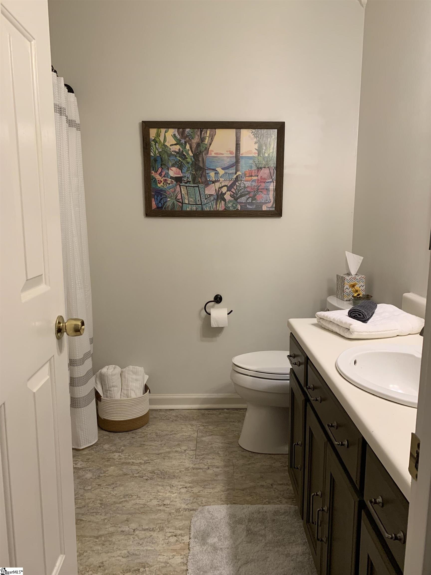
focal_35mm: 26
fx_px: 432
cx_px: 216
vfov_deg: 67.3
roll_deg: +0.4
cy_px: 288
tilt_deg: -9.8
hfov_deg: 53.1
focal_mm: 4.25
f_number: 1.8
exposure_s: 1/60
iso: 125
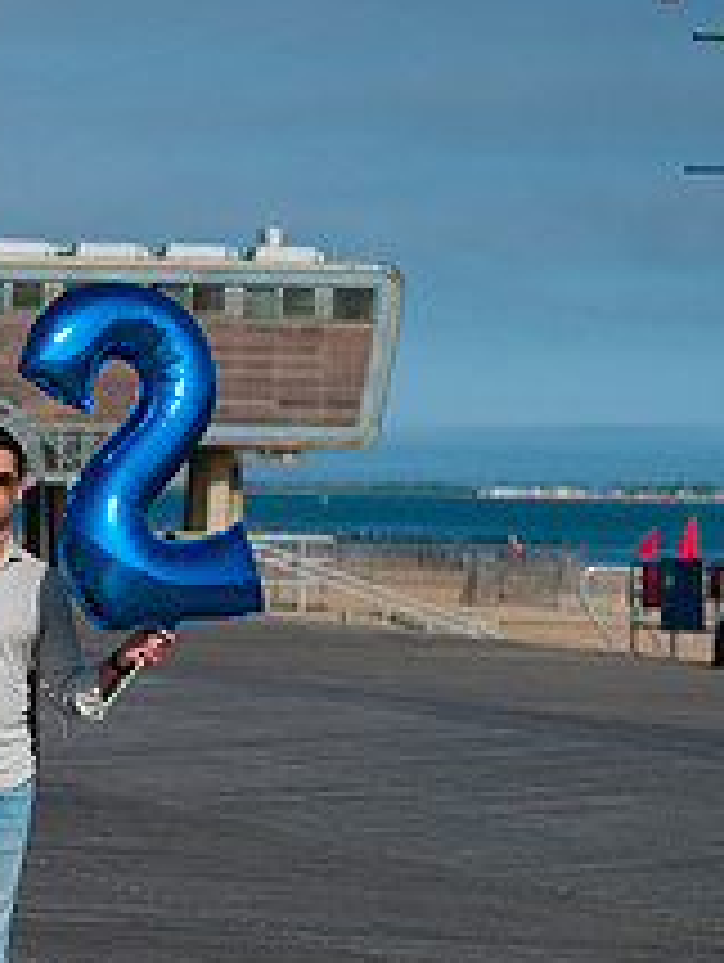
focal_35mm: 209
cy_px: 834
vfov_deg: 9.4
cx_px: -323
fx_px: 5817
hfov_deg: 7.0
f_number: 4
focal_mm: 70
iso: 200
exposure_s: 1/6400
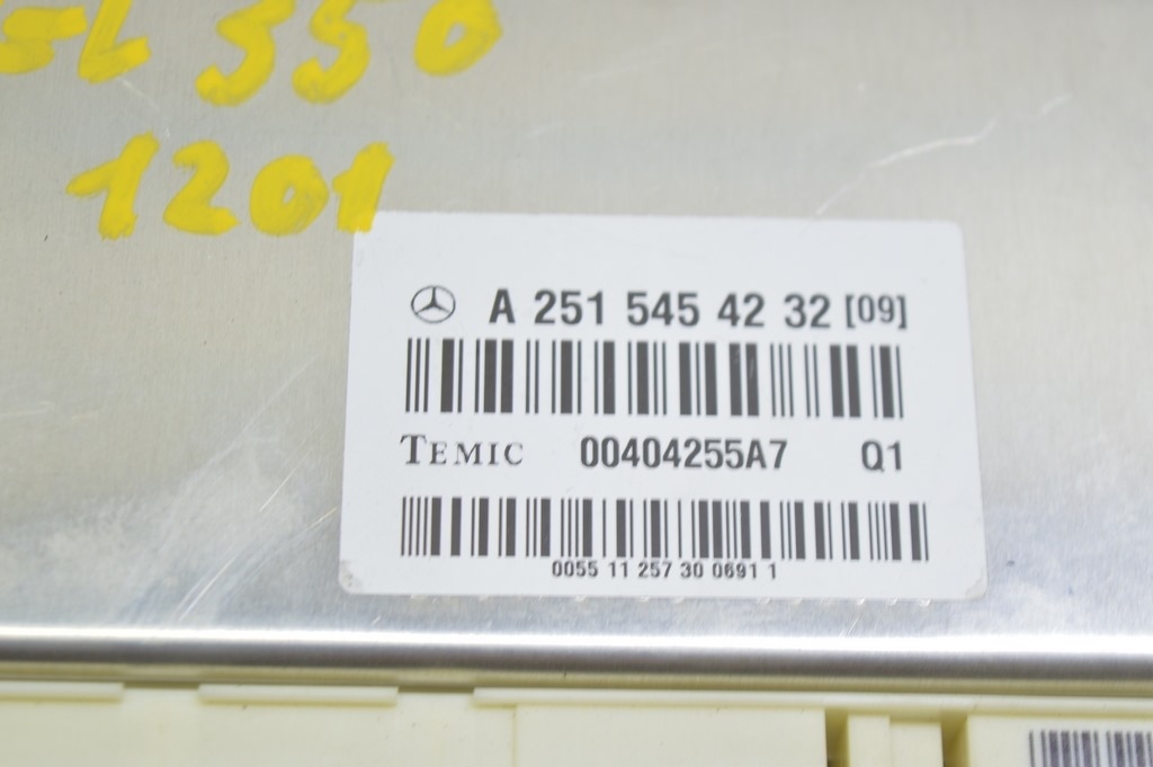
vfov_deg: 16.5
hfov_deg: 24.6
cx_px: 576
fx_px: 2640
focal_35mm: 82
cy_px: 384
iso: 400
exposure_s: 1/20
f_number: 5.6
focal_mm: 55
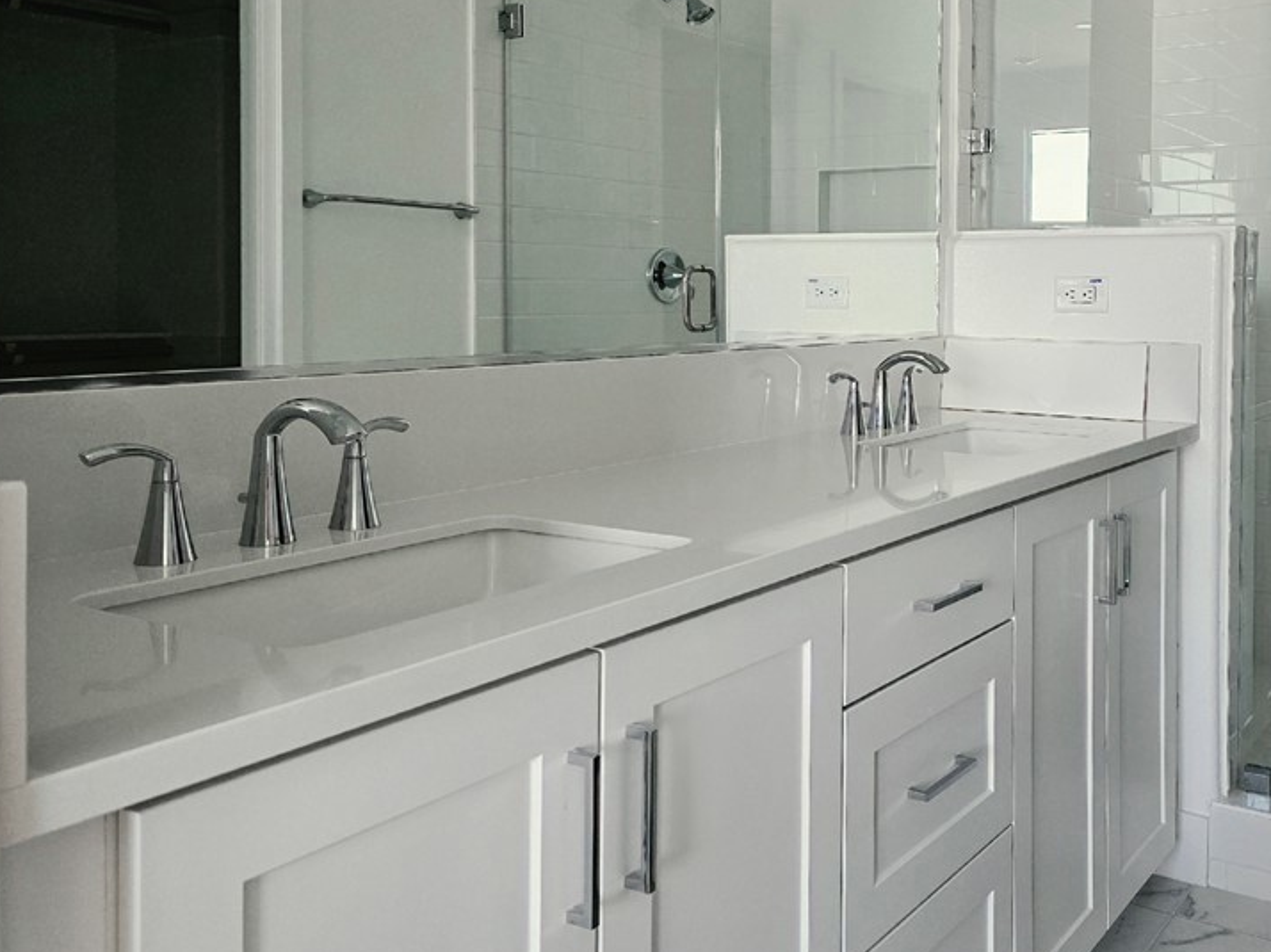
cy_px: 350
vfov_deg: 42.6
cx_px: 858
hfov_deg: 54.1
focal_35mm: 33
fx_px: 1211
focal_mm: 6.3
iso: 200
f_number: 1.7
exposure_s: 1/120
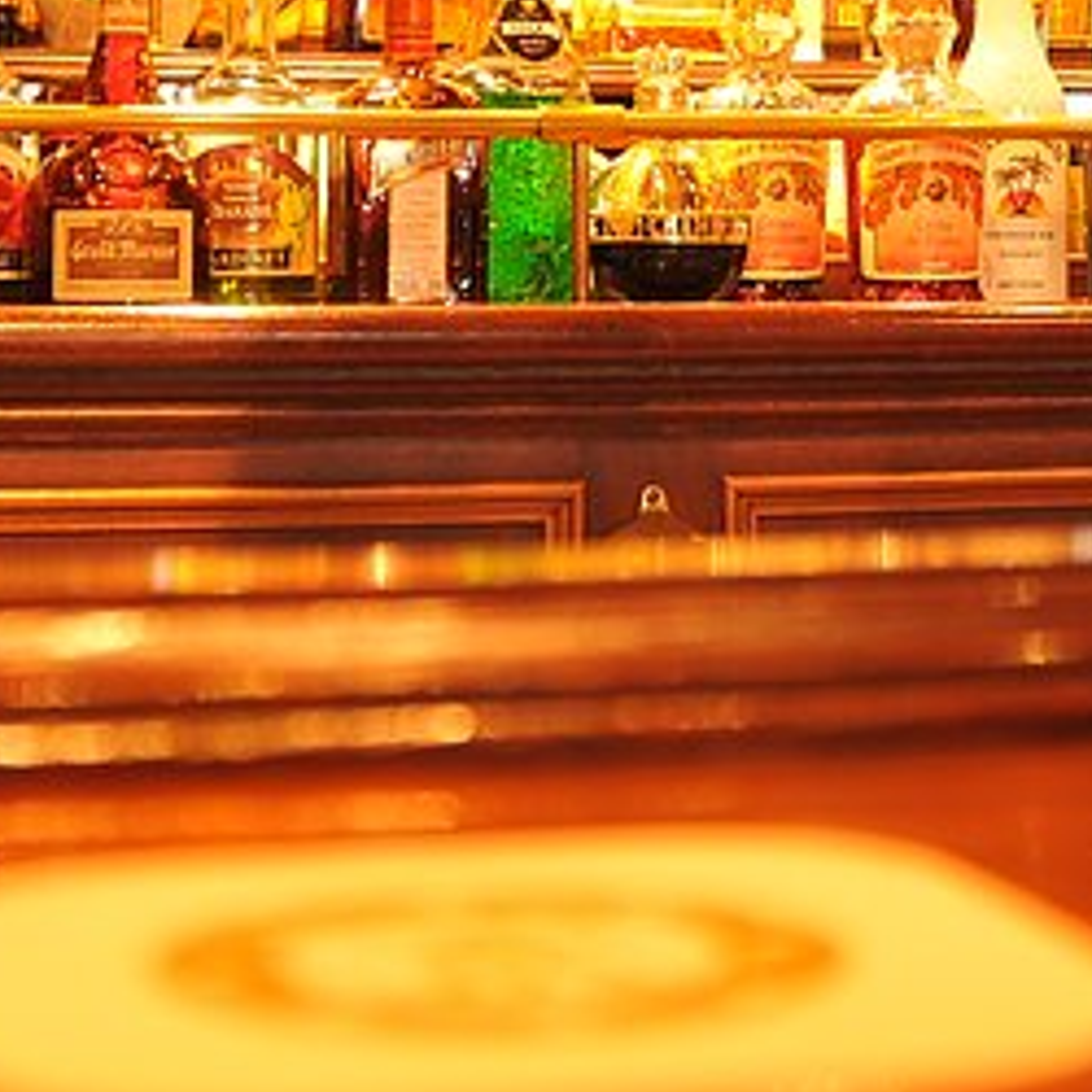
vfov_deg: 17.8
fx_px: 3355
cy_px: -140
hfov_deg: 18.3
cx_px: 913
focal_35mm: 94
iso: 200
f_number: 3.5
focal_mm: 18
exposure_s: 1/2
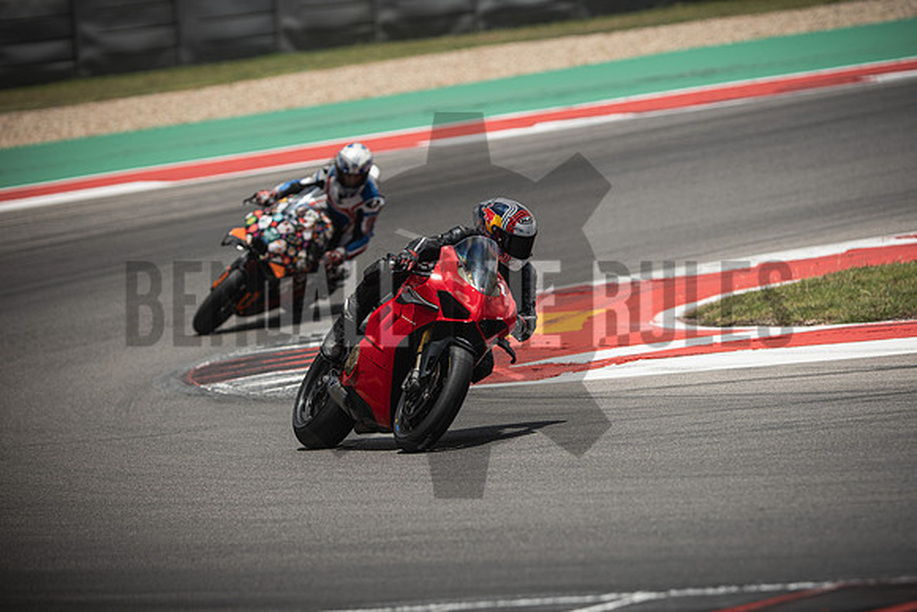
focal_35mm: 300
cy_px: 306
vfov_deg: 4.6
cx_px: 458
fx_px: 7643
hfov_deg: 6.9
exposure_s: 1/2000
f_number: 2.8
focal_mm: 200
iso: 125
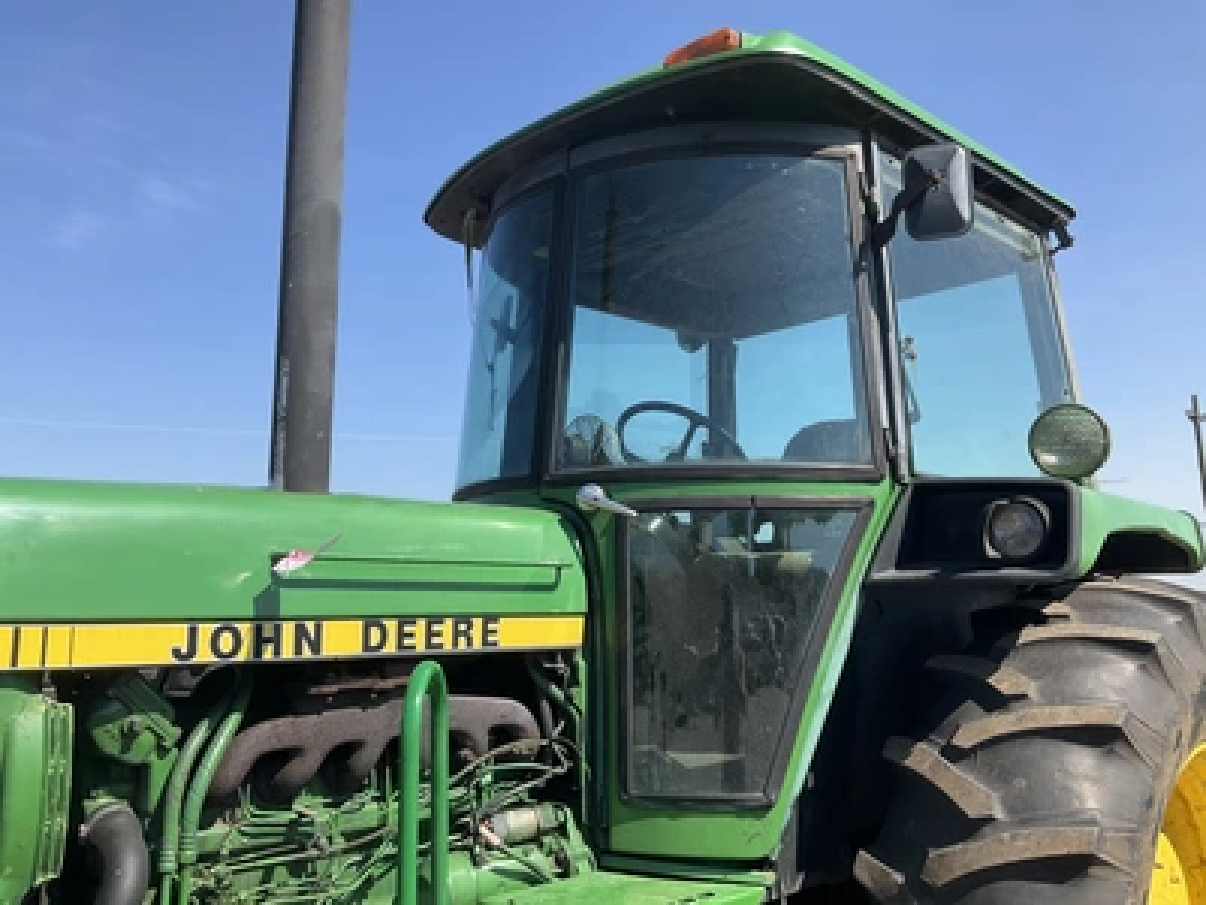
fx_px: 1010
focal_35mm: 29
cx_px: 603
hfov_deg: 61.7
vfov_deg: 48.2
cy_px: 452
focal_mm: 3
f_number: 1.8
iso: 25
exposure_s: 1/1221
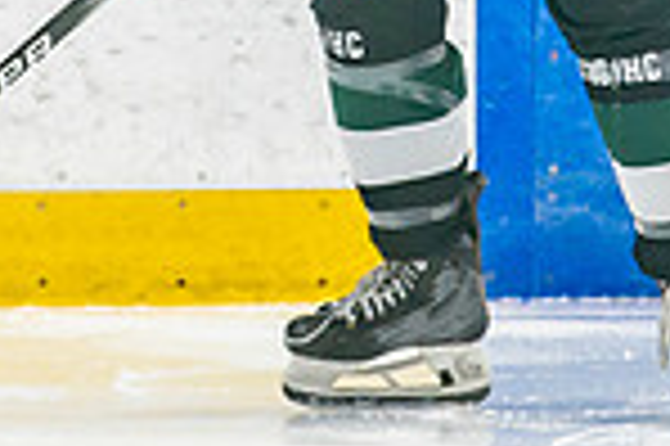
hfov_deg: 1.7
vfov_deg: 1.2
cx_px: 209
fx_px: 22085
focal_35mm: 1188
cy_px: -44
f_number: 3.2
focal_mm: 170
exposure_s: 1/640
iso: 640
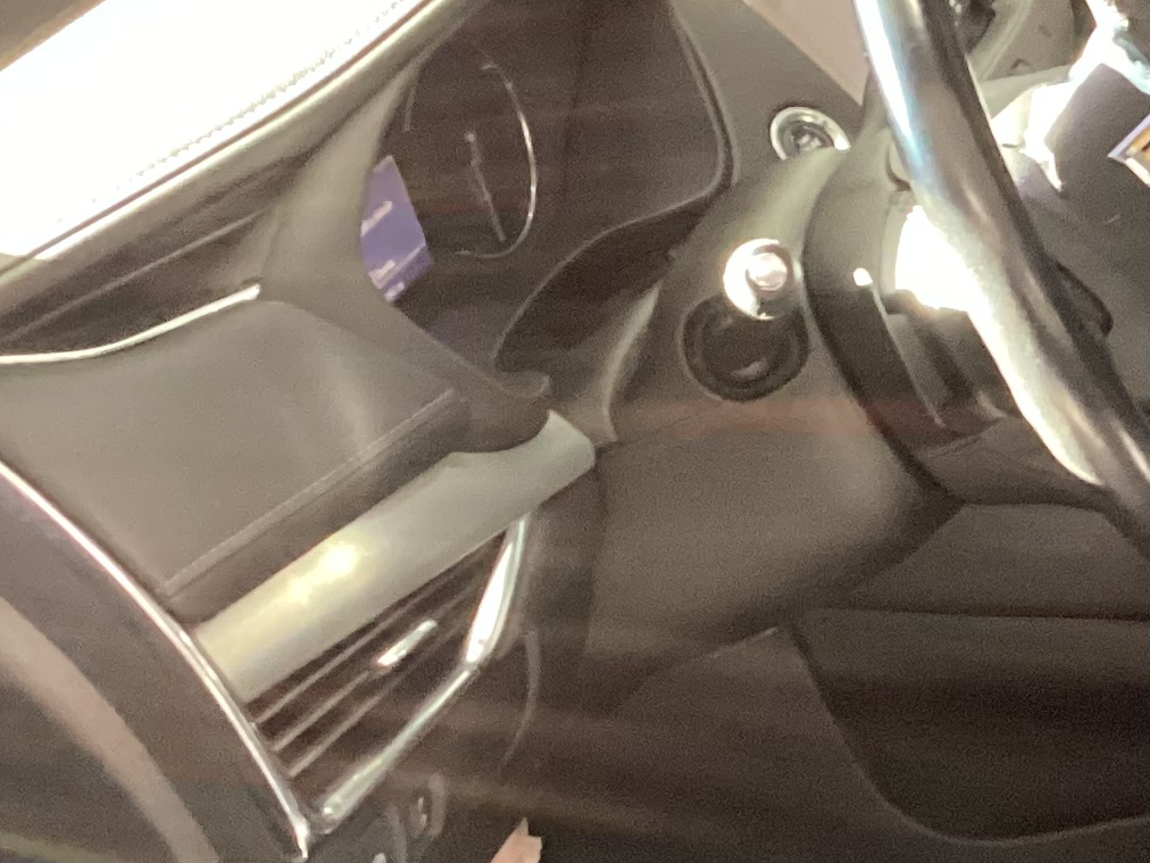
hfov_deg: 18.5
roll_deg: +0.2
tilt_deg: -24.3
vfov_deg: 14.8
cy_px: 480
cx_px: 1428
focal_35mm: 100
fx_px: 3322
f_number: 2.4
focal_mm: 3.3
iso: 400
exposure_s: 1/50
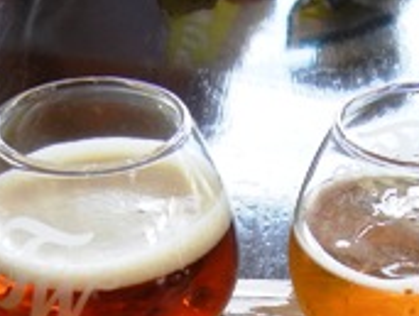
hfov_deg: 21.4
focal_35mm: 91
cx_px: 270
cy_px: 468
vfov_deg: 15.1
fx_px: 1104
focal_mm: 5.4
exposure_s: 1/33
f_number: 3.5
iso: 160
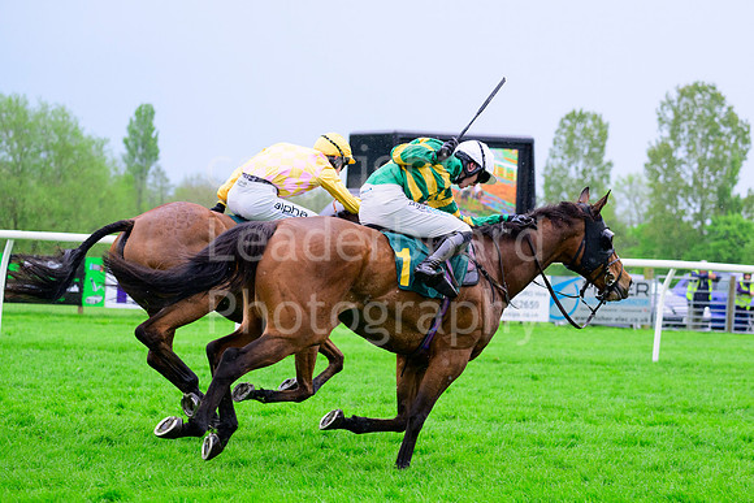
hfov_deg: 15.2
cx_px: 377
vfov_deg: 10.2
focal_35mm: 135
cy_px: 252
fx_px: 2828
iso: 1600
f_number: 5.6
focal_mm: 135
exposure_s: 1/1600
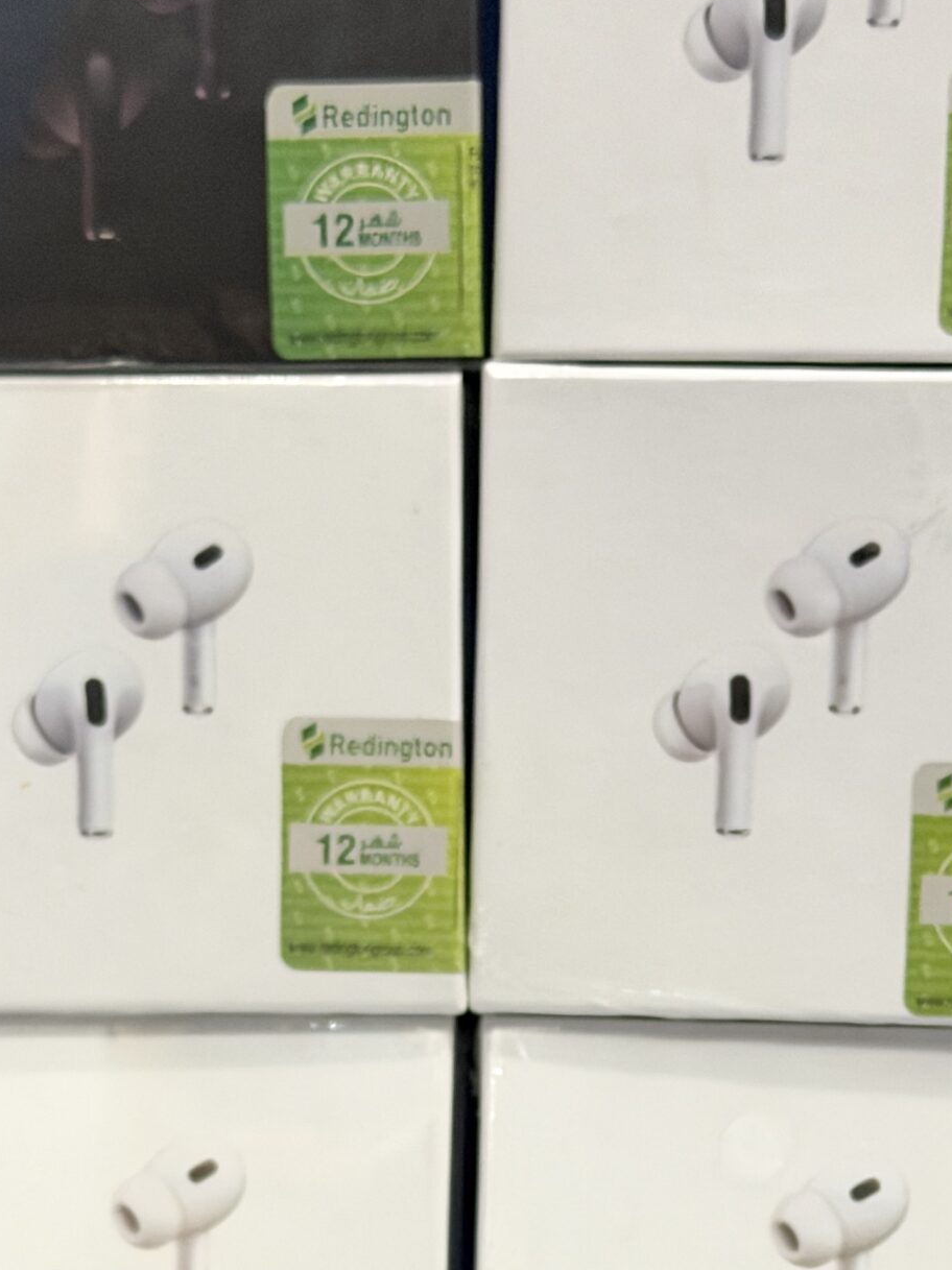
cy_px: 1262
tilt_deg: -8.9
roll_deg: -0.5
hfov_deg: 14.6
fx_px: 3706
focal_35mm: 101
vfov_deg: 18.9
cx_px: 428
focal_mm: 6.76
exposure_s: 1/39
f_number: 1.78
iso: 500
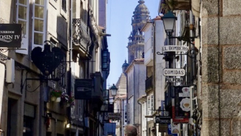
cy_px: 34
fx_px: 761
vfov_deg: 10.2
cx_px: 99
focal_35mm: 119
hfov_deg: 18.0
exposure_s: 1/640
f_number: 4
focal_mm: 13.34
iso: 125
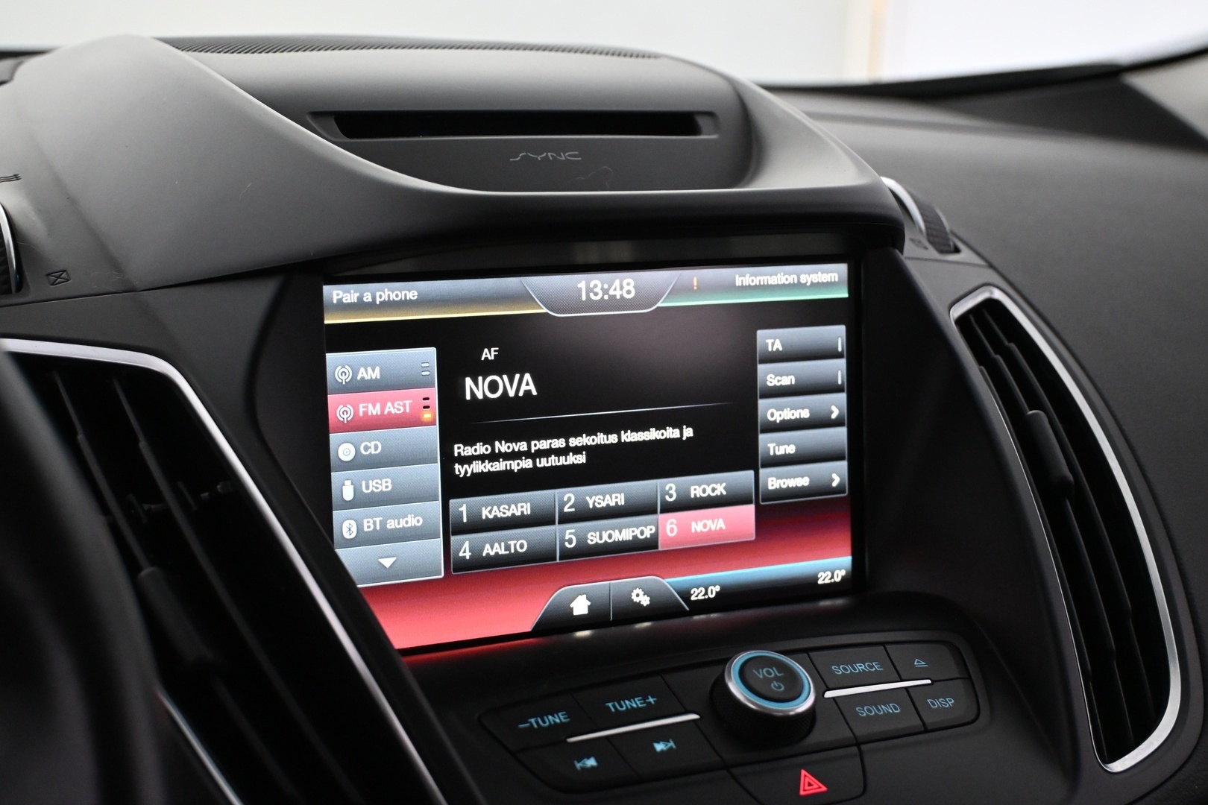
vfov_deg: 24.4
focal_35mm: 56
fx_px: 1862
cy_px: 402
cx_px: 604
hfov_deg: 35.9
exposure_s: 1/60
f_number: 5.3
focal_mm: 37
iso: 3200
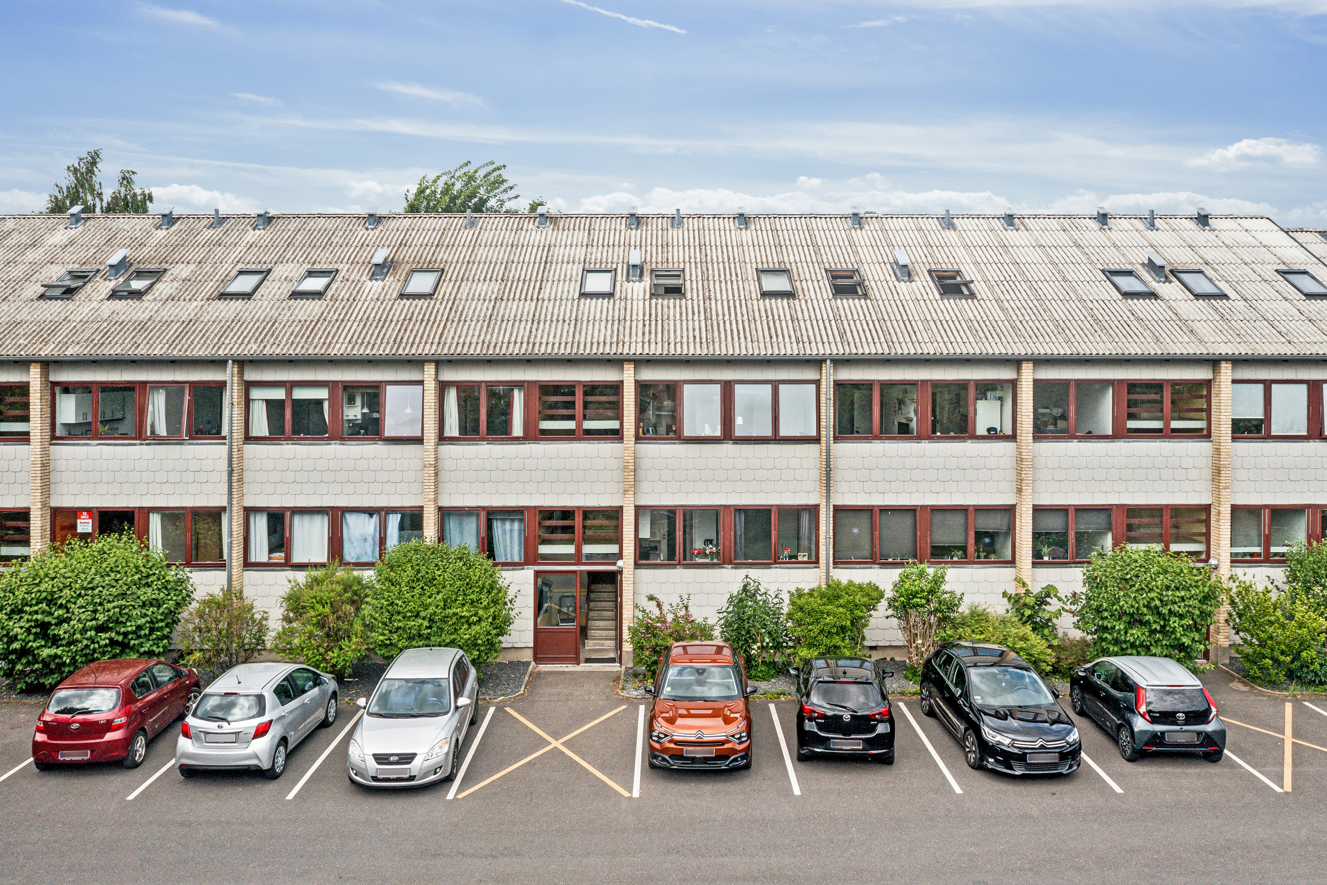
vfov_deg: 46.4
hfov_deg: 65.5
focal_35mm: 28
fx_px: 1032
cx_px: 664
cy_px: 442
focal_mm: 10.3
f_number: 7.1
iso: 200
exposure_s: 1/100
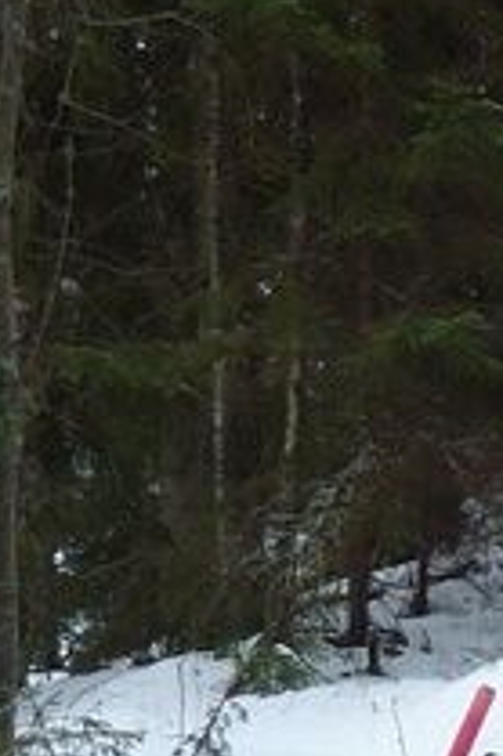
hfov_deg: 8.3
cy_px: 255
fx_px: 3338
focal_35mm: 159
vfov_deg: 12.9
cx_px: 874
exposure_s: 1/30
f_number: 2.8
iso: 100
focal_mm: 5.5
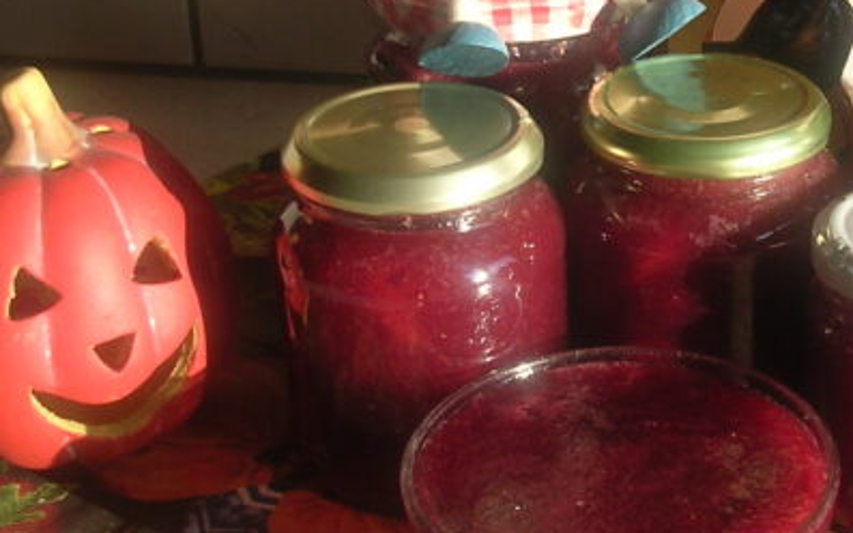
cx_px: 722
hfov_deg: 25.8
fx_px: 1813
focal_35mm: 78
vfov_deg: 16.7
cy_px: 161
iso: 100
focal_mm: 5.8
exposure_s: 1/271
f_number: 2.8
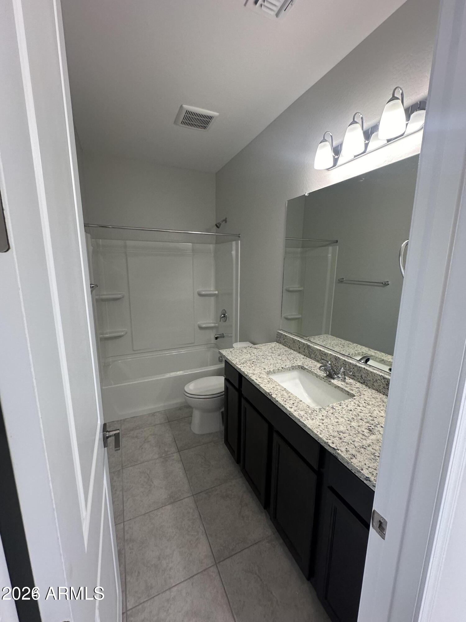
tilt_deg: -10.3
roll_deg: -0.9
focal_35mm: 14
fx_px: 251
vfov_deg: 102.1
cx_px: 233
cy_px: 311
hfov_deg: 85.7
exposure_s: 1/120
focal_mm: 2.22
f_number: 2.2
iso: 160
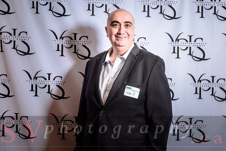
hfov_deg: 37.2
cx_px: 141
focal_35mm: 53
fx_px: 333
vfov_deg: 25.4
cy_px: 94
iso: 500
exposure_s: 1/100
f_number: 2.8
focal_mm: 42
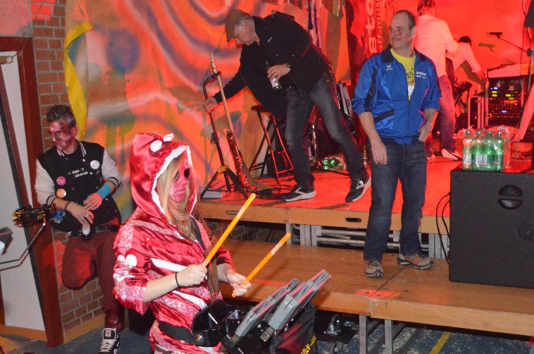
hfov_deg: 39.2
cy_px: 209
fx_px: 750
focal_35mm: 51
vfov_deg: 26.5
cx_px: 280
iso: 3200
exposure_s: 1/60
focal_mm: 25
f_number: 4
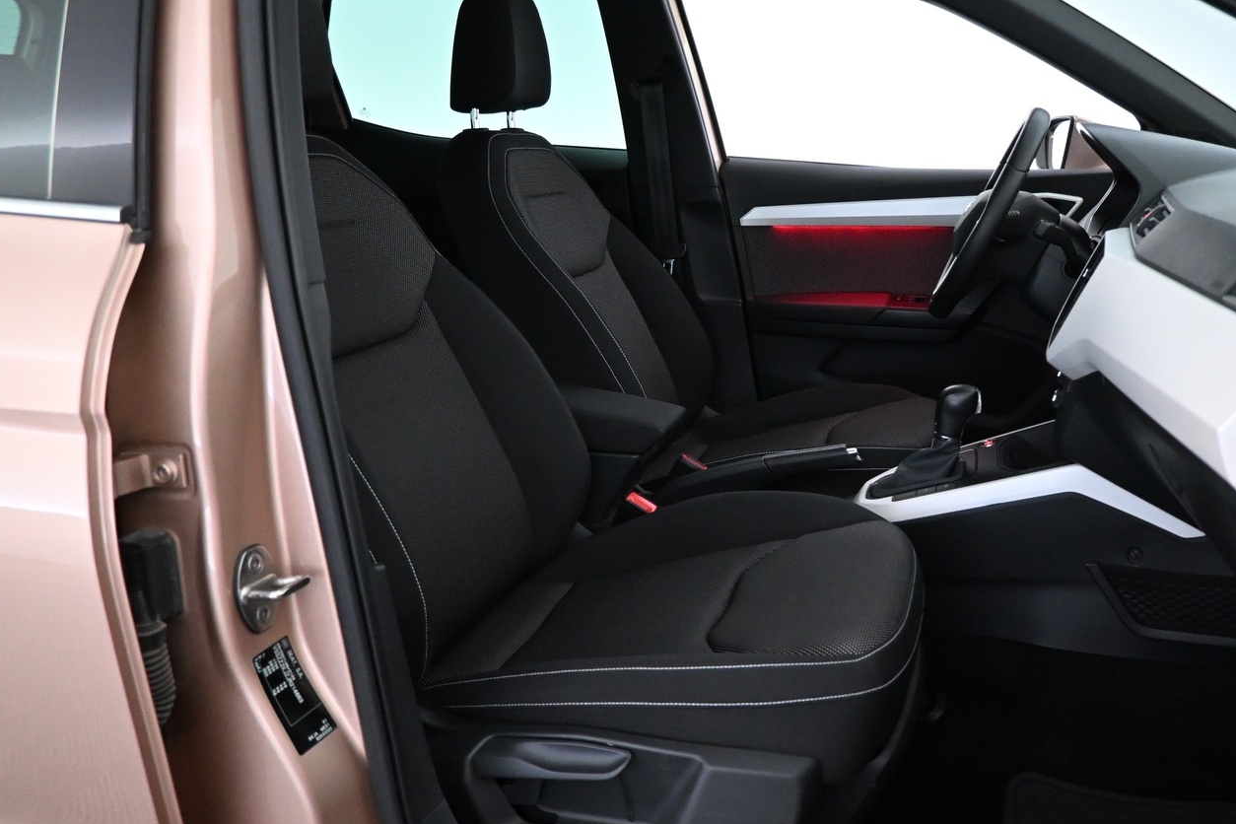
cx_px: 743
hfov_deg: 59.8
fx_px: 1064
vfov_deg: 42.3
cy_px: 389
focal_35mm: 31
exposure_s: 1/60
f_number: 3.5
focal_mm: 16
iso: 3600
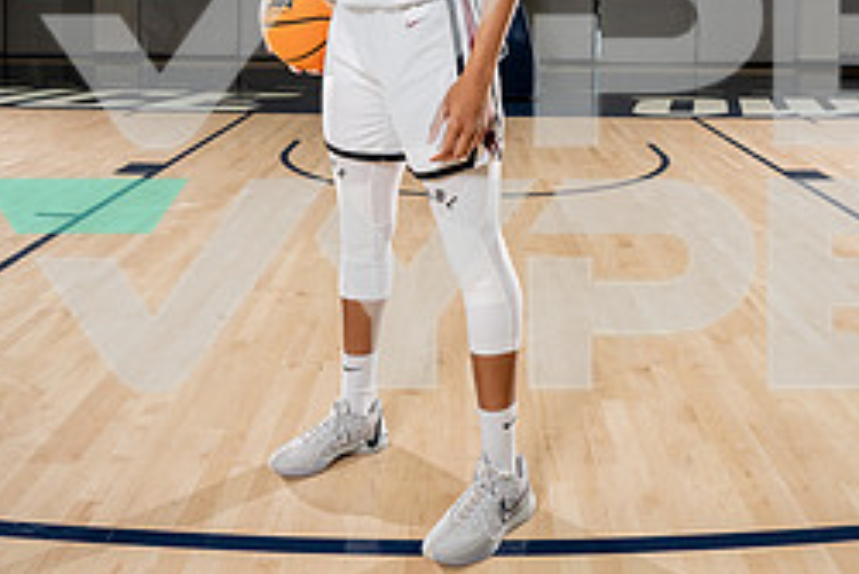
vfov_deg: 34.6
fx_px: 859
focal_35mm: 36
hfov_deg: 52.9
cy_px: 45
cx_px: 495
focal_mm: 20
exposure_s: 1/250
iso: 640
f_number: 8
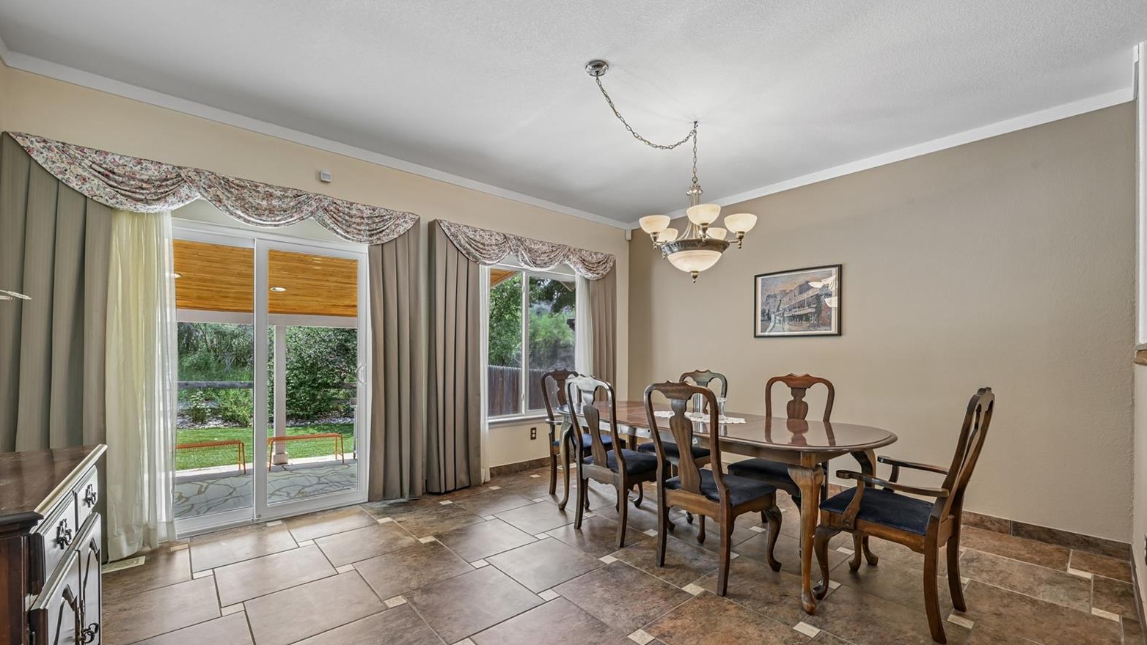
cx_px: 562
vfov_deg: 70.4
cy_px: 347
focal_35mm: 15
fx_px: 456
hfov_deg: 103.0
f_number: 10
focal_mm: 14
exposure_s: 1/13
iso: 400
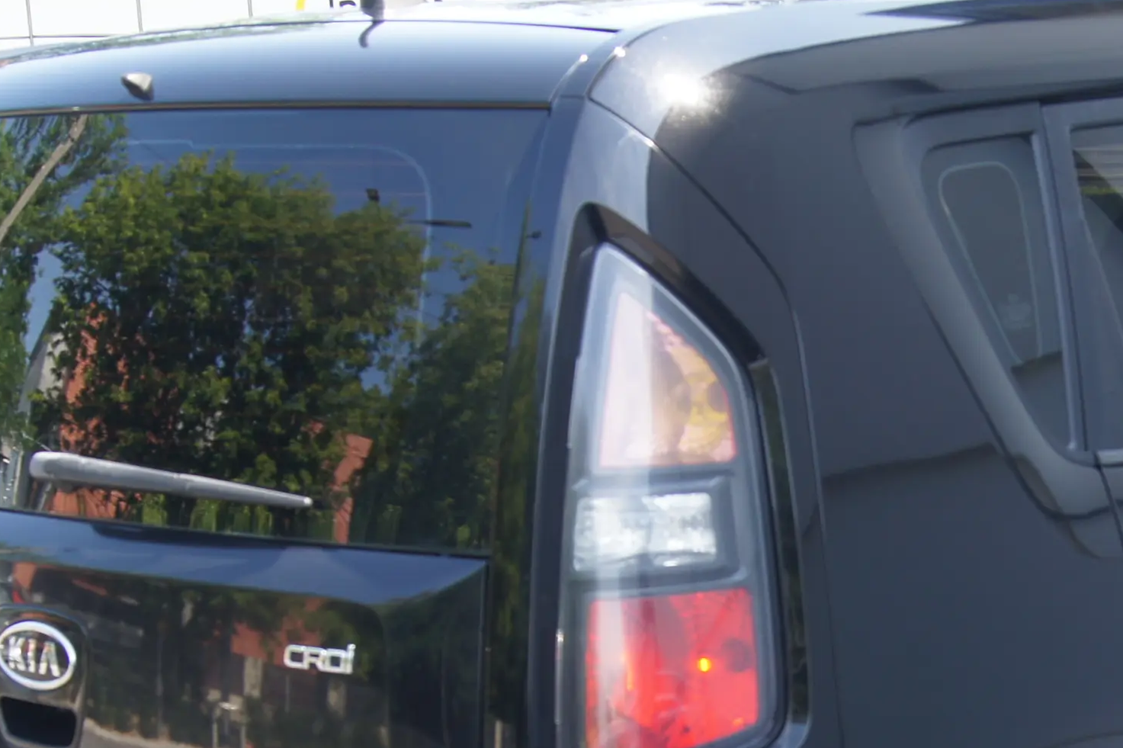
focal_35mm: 86
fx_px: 2682
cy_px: 812
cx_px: 992
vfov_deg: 15.5
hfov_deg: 23.1
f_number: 5
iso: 100
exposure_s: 1/60
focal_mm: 22
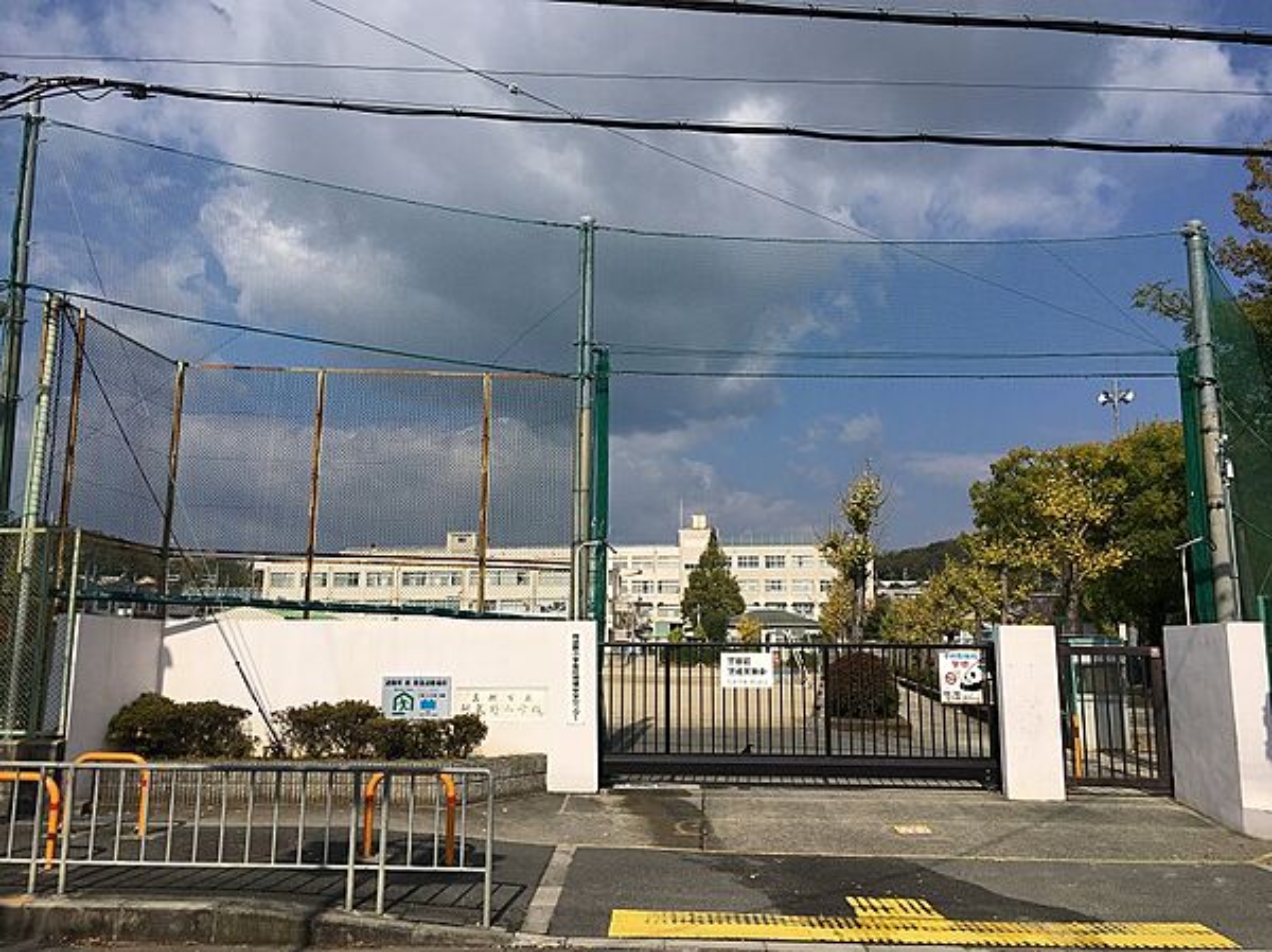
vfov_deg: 48.2
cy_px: 476
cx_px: 636
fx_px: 1065
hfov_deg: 61.7
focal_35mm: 29
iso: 25
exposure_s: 1/3497
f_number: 2.2
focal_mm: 4.15
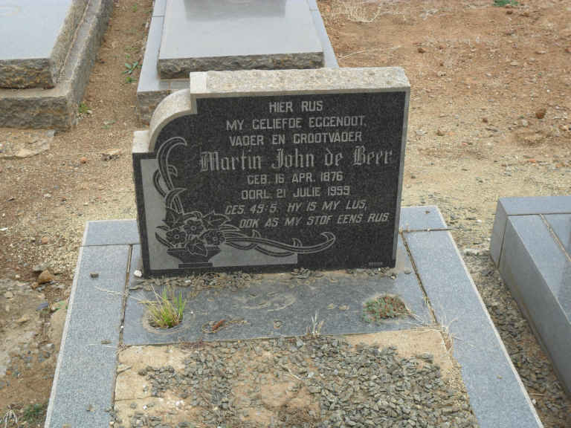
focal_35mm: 52
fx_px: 858
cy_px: 214
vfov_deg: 28.0
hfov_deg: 36.8
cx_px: 286
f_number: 5
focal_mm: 9.3
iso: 100
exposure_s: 1/125
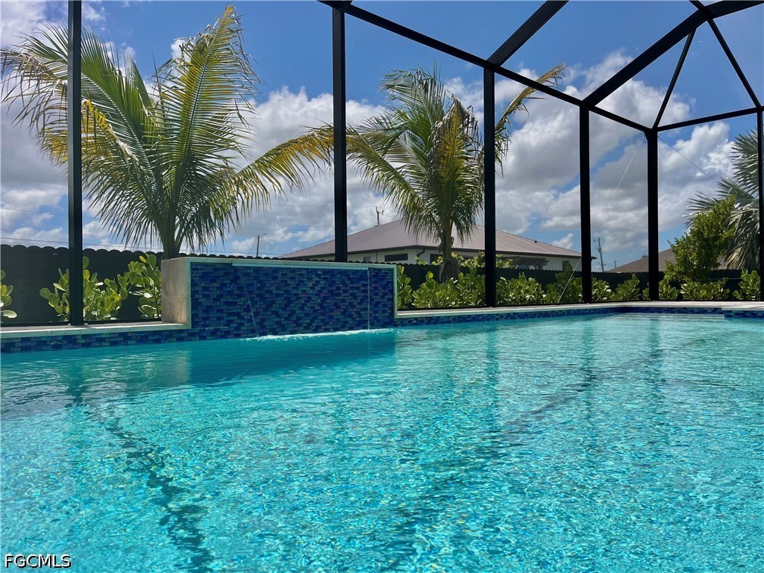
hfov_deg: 67.3
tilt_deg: +0.1
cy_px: 286
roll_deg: +1.1
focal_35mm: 26
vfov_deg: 53.1
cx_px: 382
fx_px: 574
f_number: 1.6
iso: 50
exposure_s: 1/3623
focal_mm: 5.1
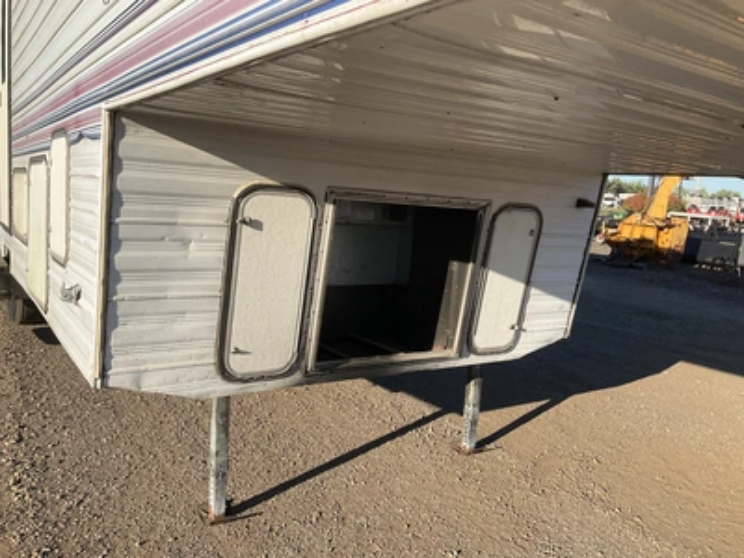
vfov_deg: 48.2
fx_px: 623
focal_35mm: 29
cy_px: 279
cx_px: 372
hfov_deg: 61.7
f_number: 1.8
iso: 25
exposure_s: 1/1144
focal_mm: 3
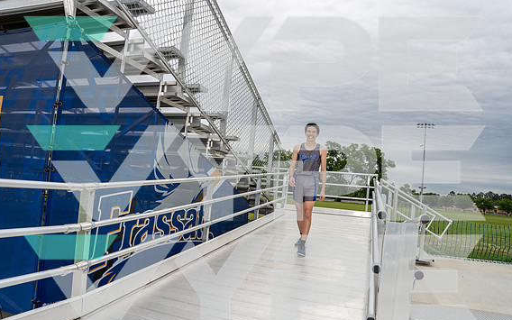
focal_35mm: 25
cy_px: 174
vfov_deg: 49.2
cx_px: 256
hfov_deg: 72.5
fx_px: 349
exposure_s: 1/250
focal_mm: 24
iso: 160
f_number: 5.6
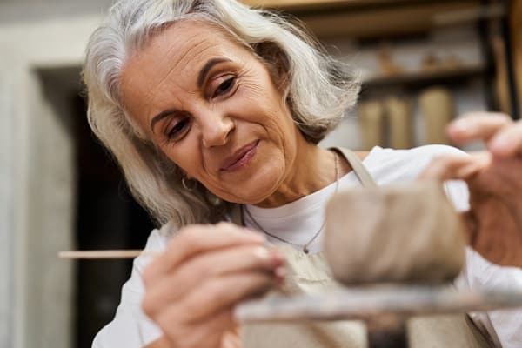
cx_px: 261
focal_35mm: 55
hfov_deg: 36.2
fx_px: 797
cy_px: 174
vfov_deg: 24.6
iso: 640
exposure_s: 1/320
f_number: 2.8
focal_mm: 55
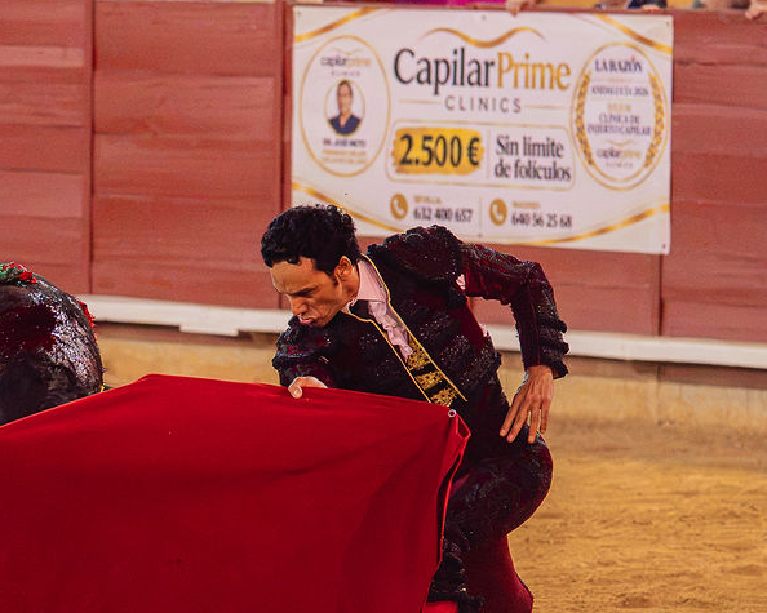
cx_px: 145
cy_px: 408
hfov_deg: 5.9
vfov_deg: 4.7
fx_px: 7399
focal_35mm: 326
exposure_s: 1/640
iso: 20000
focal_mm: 167.9
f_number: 5
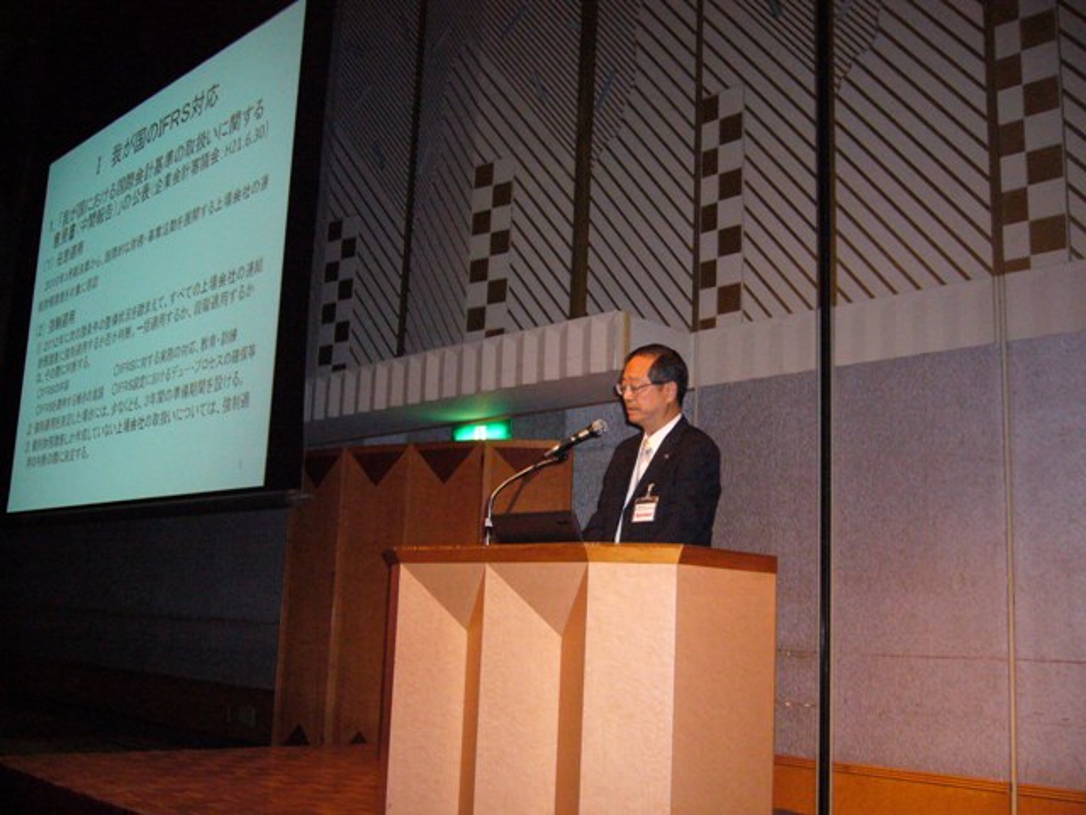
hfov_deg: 52.6
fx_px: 1098
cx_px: 543
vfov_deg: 40.7
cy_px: 408
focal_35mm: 35
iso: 400
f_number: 2.8
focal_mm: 5.8
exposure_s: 1/60
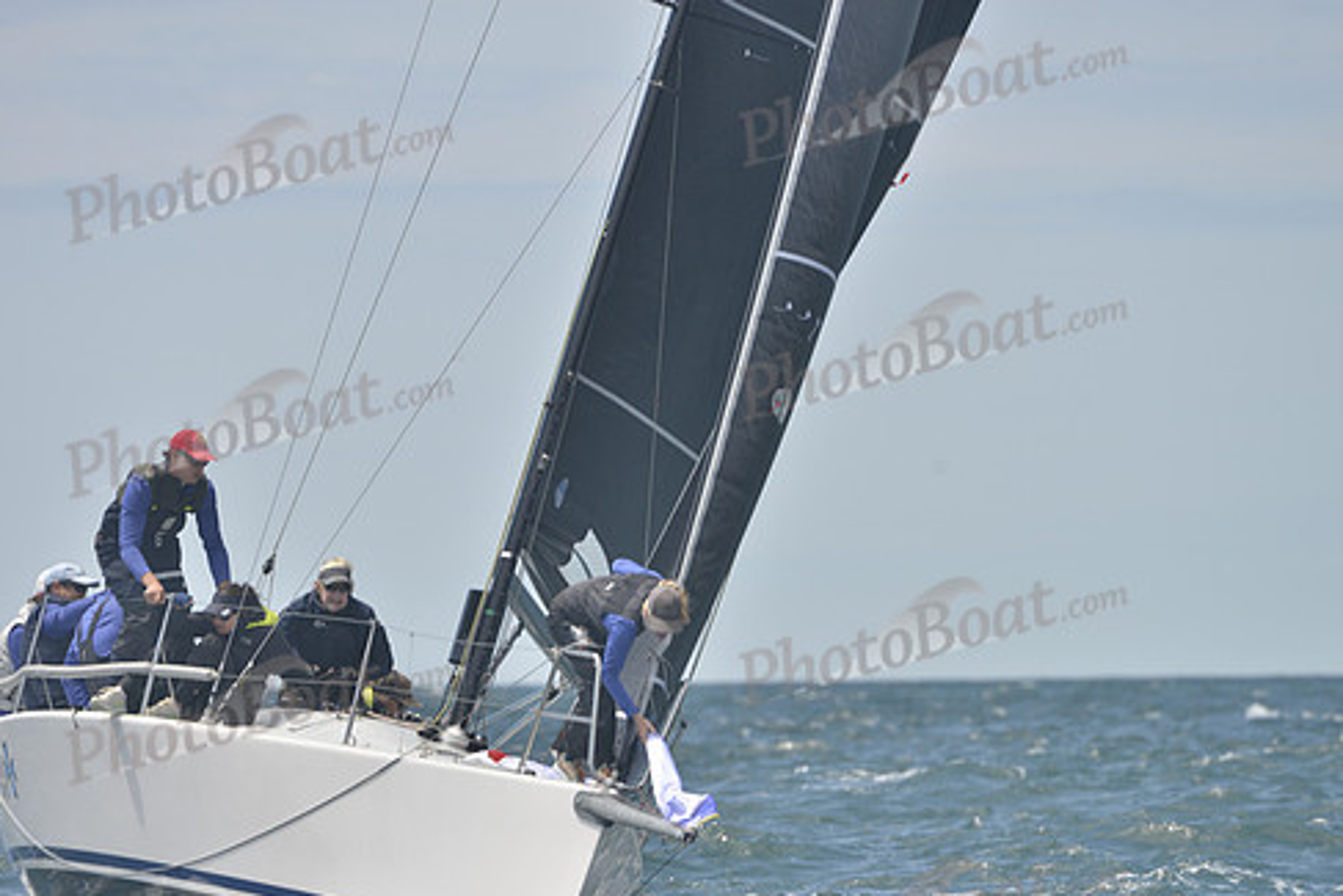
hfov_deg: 5.6
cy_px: 531
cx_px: 598
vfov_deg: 3.7
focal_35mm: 369
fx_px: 13769
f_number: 7.1
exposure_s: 1/1000
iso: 280
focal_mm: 310
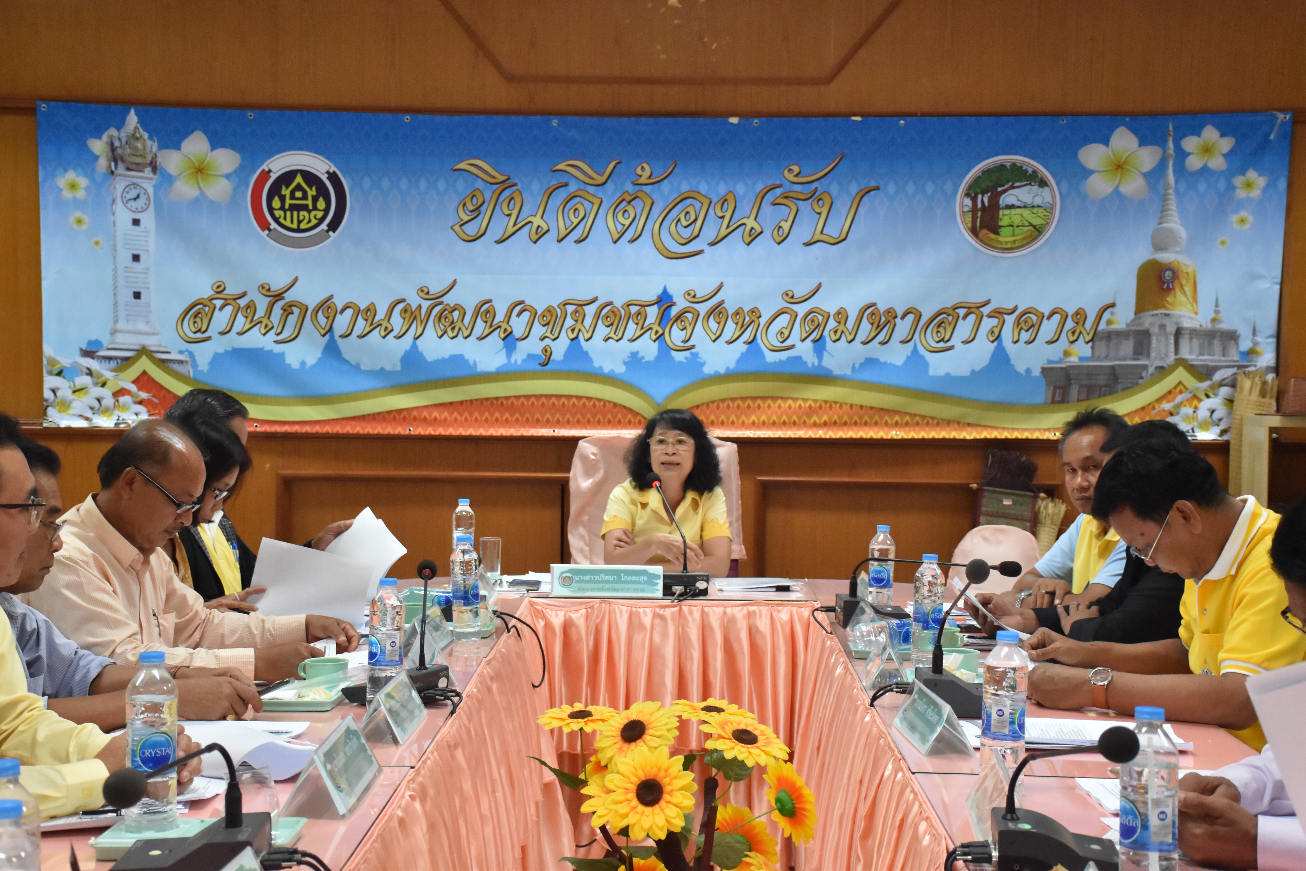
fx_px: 2068
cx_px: 653
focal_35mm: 57
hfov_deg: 35.1
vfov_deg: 23.8
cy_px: 436
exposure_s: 1/160
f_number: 6.3
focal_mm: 38
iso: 2000
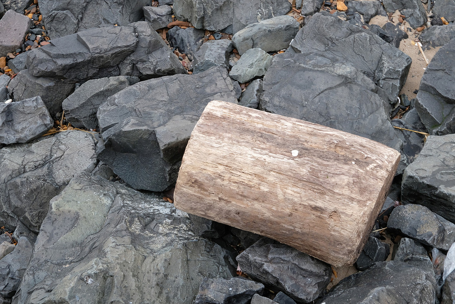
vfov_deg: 16.5
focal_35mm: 83
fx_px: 1049
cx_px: 228
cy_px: 152
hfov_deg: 24.5
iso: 800
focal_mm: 55
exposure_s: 1/10
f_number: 14
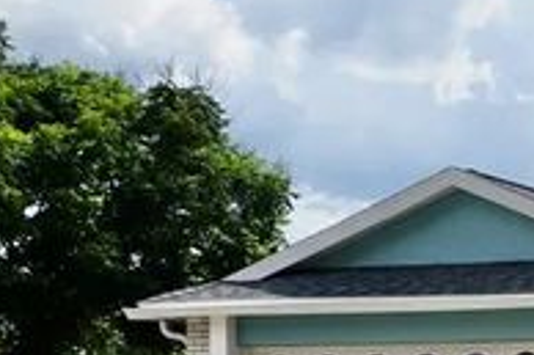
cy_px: 377
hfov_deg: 15.2
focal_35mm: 124
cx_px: 826
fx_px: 1833
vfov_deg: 10.9
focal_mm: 25
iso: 100
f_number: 5.6
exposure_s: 1/640
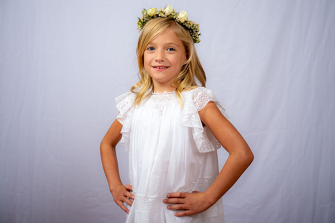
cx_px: 168
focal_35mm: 66
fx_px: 614
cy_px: 112
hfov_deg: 30.5
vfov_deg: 20.6
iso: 250
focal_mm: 66
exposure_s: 1/160
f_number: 6.3
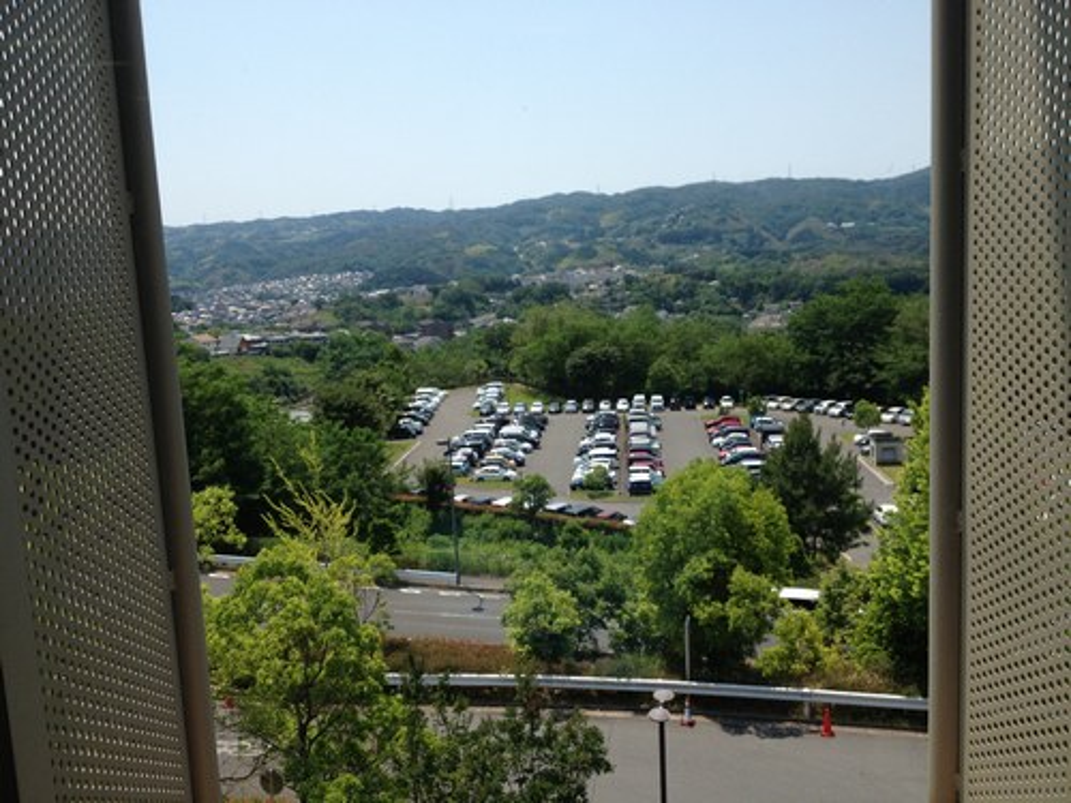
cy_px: 402
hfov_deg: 52.6
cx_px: 536
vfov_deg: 40.7
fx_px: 1083
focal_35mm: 35
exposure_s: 1/1227
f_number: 2.4
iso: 50
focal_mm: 4.28
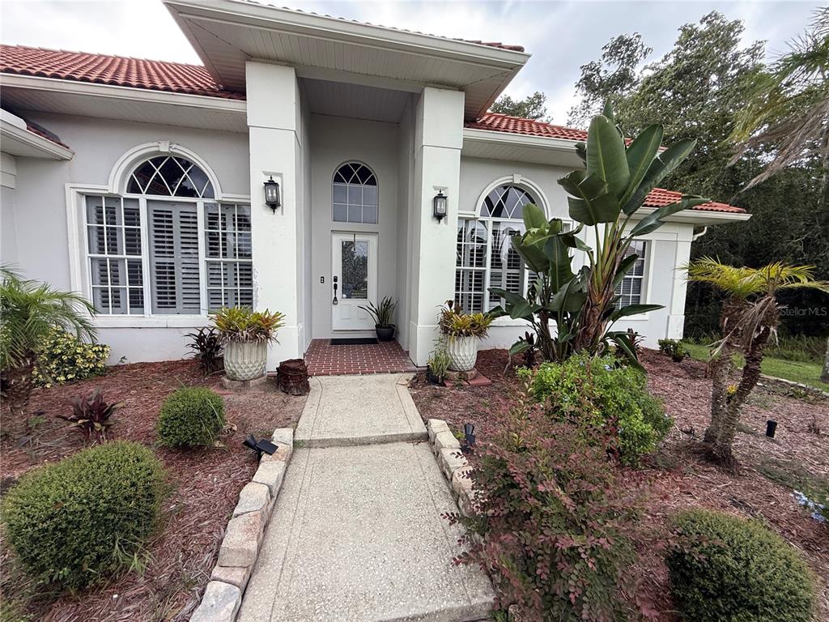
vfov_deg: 85.7
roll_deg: -1.5
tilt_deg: -4.2
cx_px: 414
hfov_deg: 102.1
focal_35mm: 14
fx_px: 335
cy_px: 311
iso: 64
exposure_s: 1/99
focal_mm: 2.22
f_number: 2.2
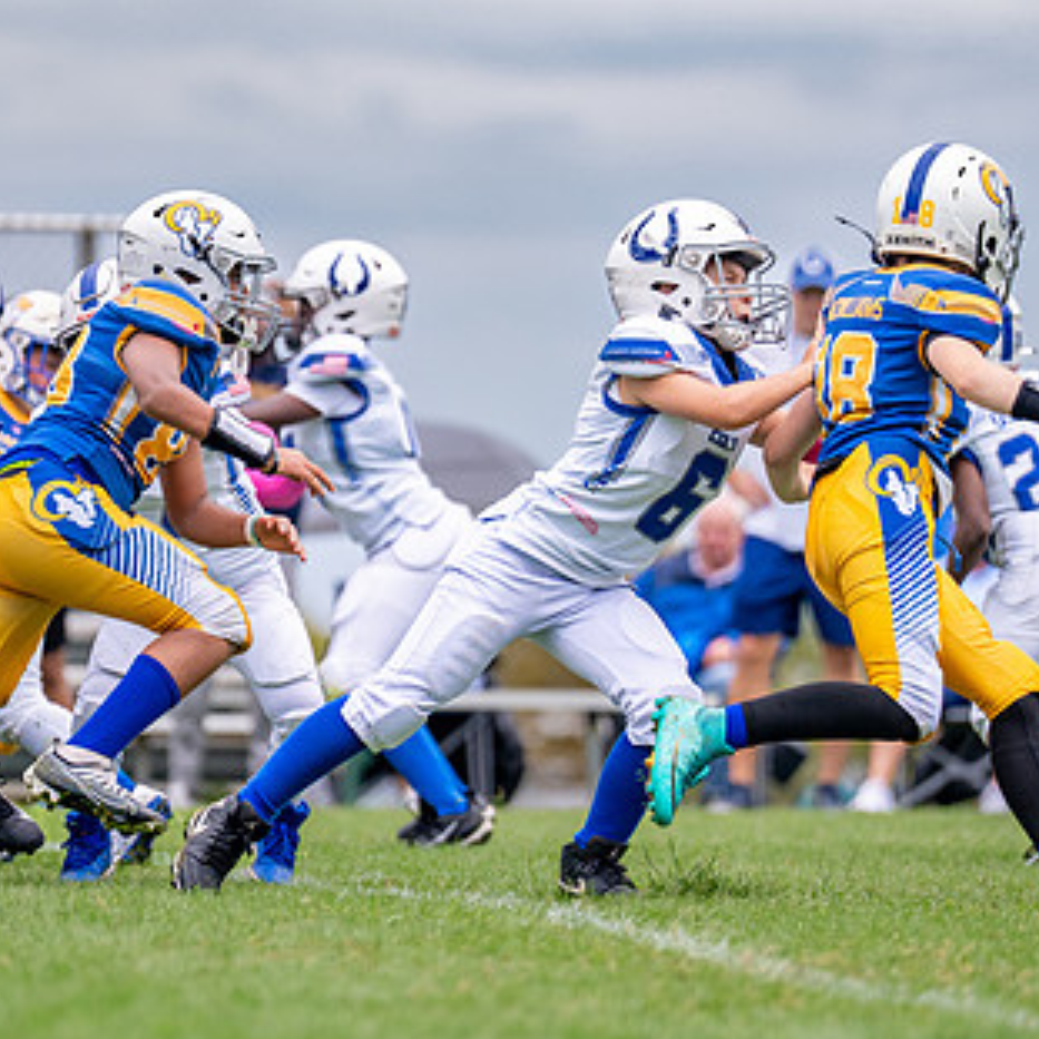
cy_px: 427
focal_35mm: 466
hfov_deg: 3.8
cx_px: 231
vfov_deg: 3.8
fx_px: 15824
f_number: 2.8
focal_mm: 200
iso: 250
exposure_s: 1/2500
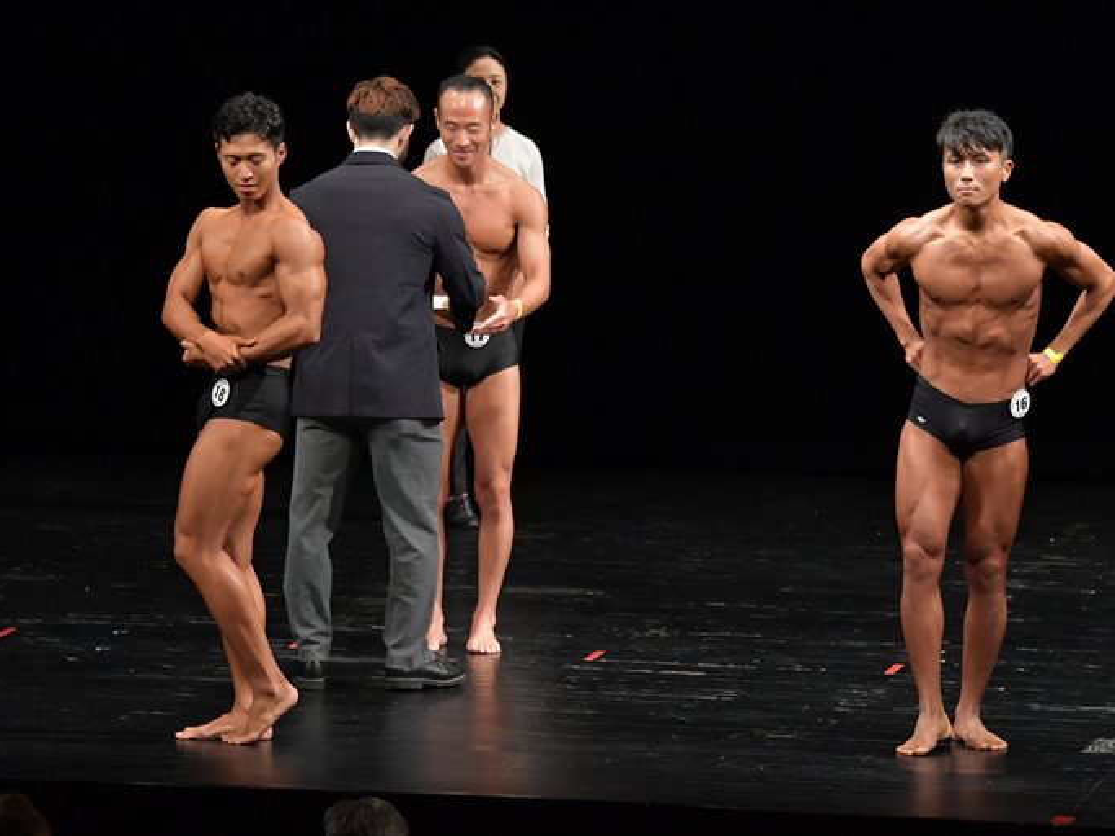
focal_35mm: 245
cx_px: 625
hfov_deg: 8.1
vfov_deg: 6.1
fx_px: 7892
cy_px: 419
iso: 3200
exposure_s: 1/400
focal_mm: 150
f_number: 5.6
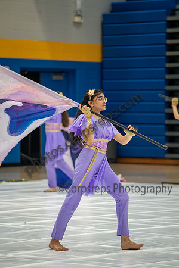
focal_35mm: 200
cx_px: 90
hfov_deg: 6.9
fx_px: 1492
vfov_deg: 10.3
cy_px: 134
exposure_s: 1/500
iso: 1800
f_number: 4
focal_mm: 200
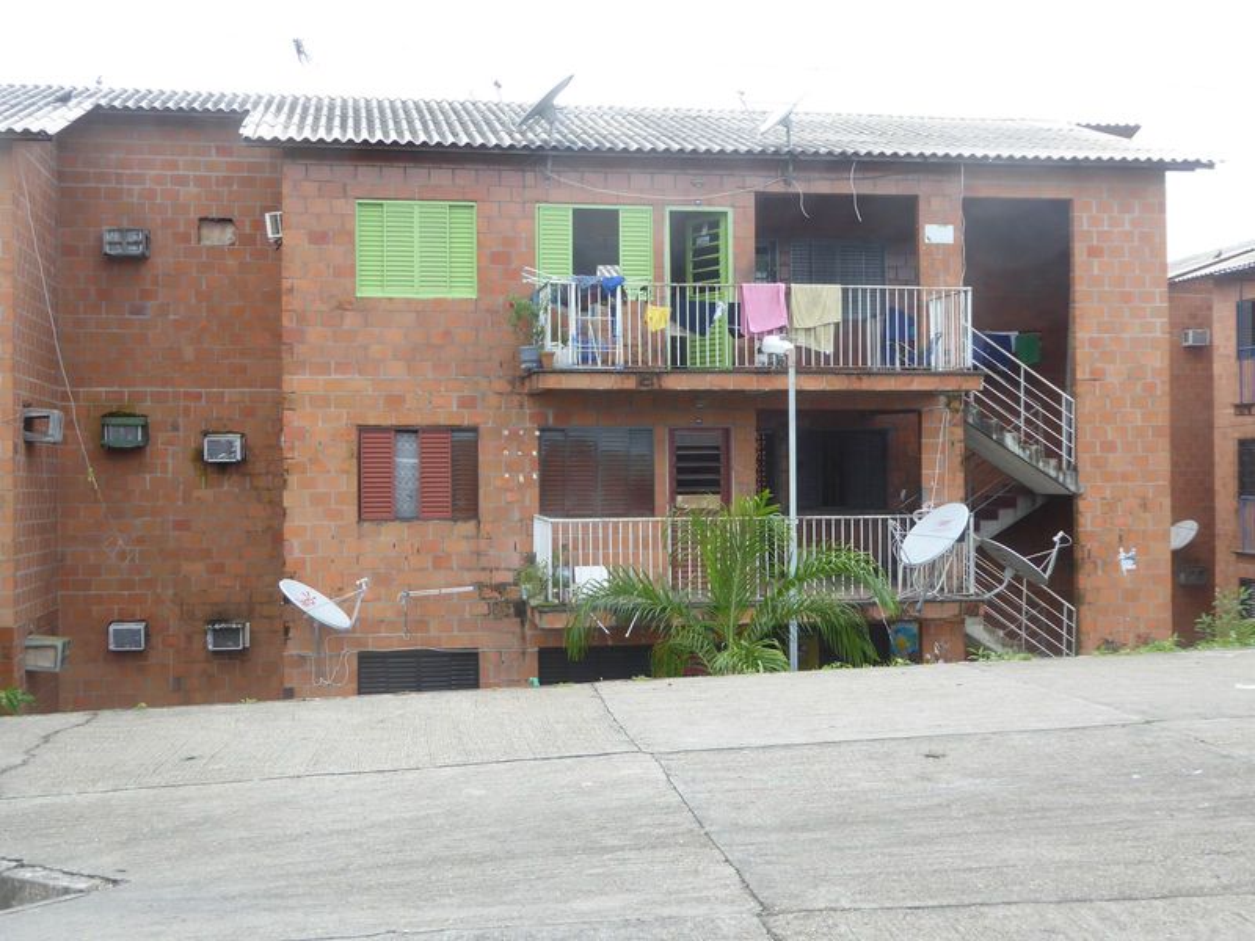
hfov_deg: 41.2
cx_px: 628
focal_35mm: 46
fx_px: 1668
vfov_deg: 31.5
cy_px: 470
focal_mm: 7.8
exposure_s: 1/60
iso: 100
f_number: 3.9
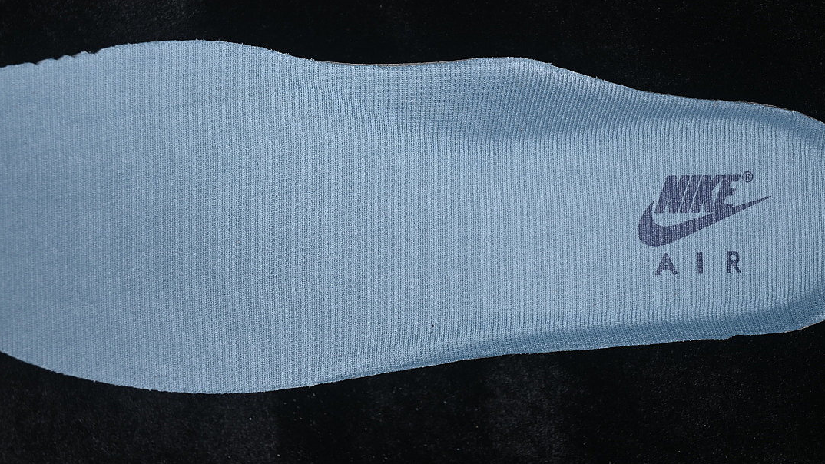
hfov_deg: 26.9
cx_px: 413
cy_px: 220
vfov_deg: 15.3
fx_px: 1728
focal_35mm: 79
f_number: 7.1
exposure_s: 1/60
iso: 160
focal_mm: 50
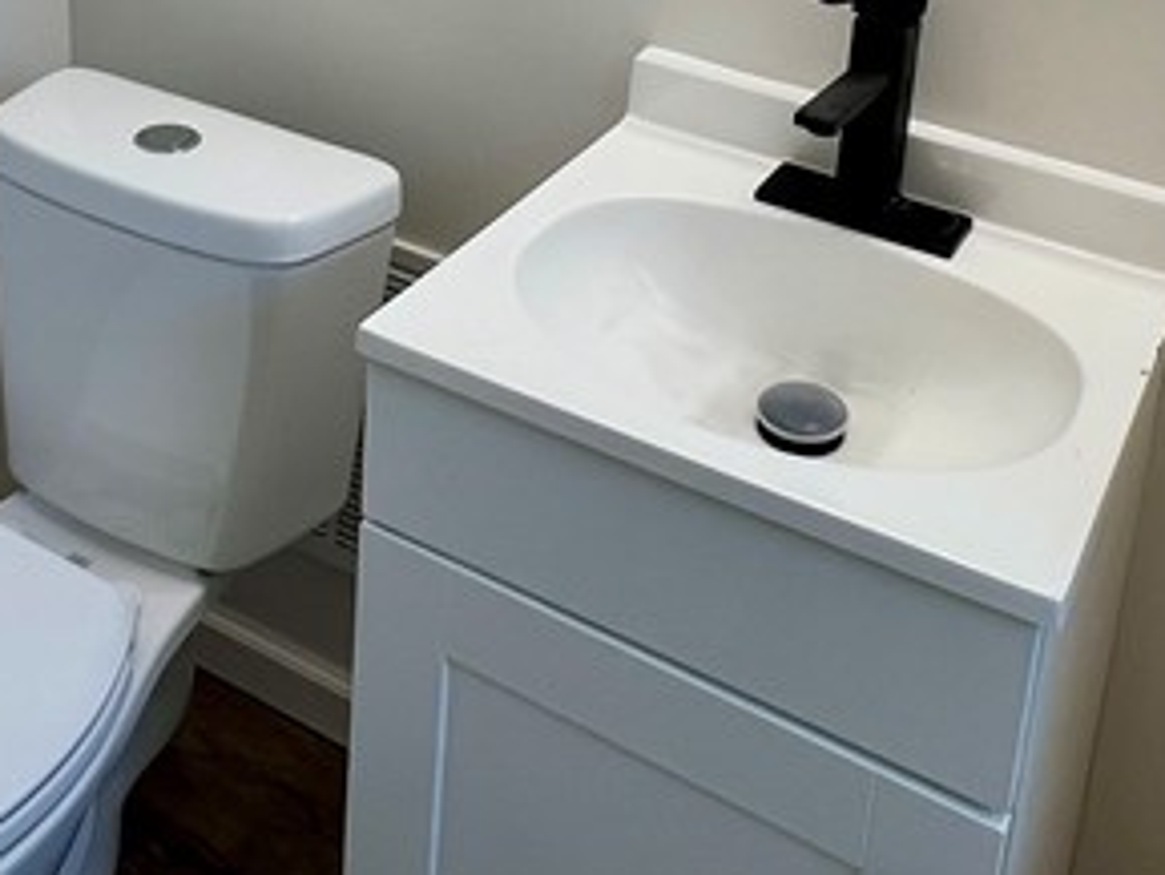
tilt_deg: -15.1
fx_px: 1549
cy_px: -198
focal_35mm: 46
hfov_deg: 41.2
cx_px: 560
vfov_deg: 27.4
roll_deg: -3.8
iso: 50
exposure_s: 1/99
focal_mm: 1.57
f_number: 1.8
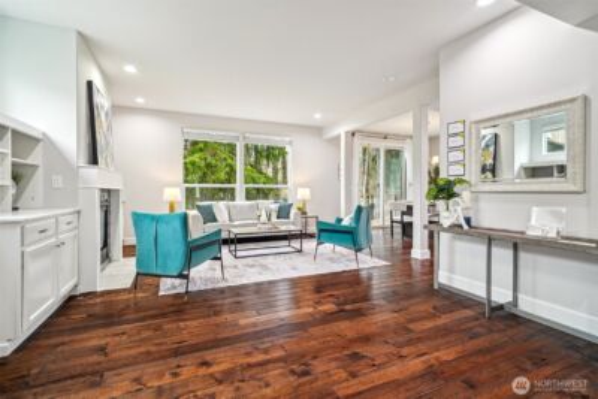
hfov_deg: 96.7
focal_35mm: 16
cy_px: 200
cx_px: 299
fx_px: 266
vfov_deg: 73.8
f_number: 8
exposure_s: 1/25
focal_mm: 16
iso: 1600
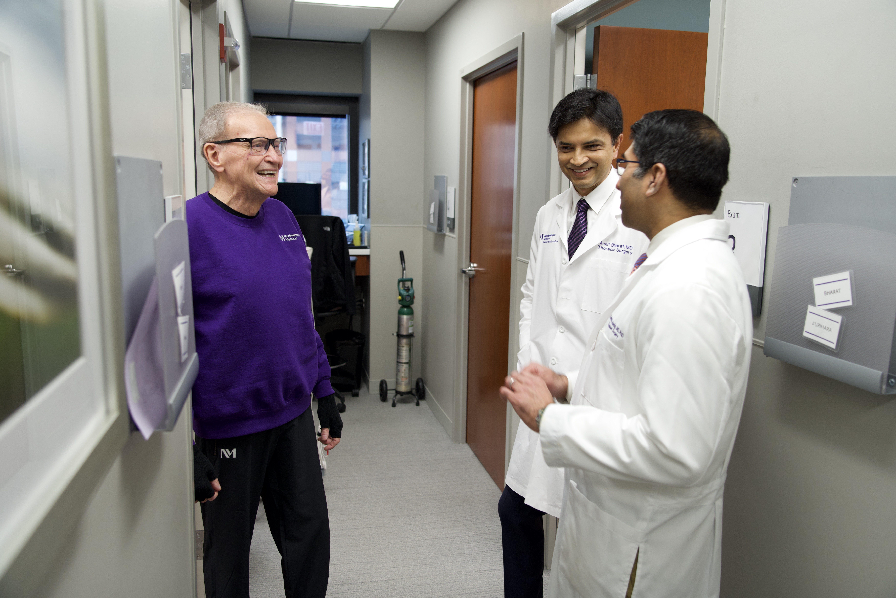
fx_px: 747
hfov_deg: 61.9
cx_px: 448
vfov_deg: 43.6
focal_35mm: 30
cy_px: 299
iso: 500
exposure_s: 1/50
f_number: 4
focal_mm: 30
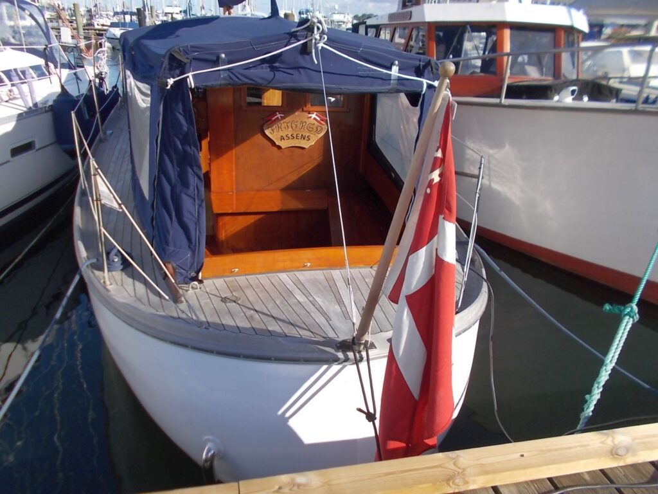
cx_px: 329
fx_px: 494
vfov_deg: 53.1
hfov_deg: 67.3
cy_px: 247
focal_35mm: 26
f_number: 8
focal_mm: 4.6
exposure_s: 1/100
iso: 80
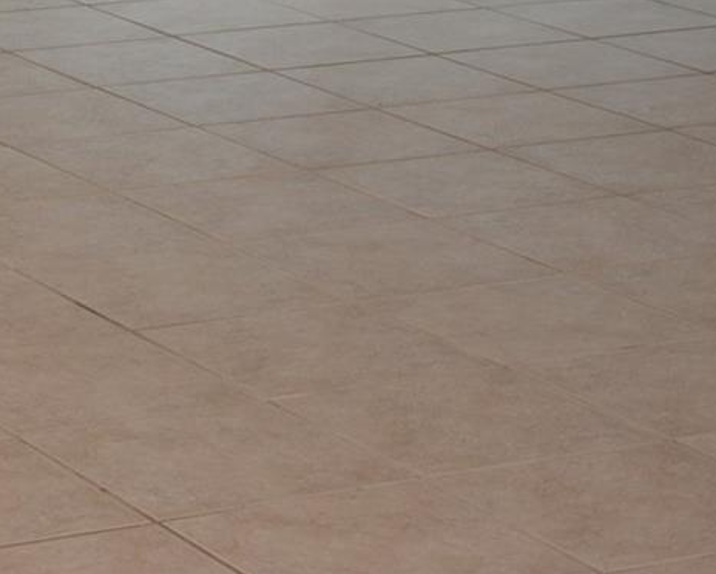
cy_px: -238
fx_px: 3499
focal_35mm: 165
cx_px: -211
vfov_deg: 9.2
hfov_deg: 11.4
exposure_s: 1/100
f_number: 5
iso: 200
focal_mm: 34
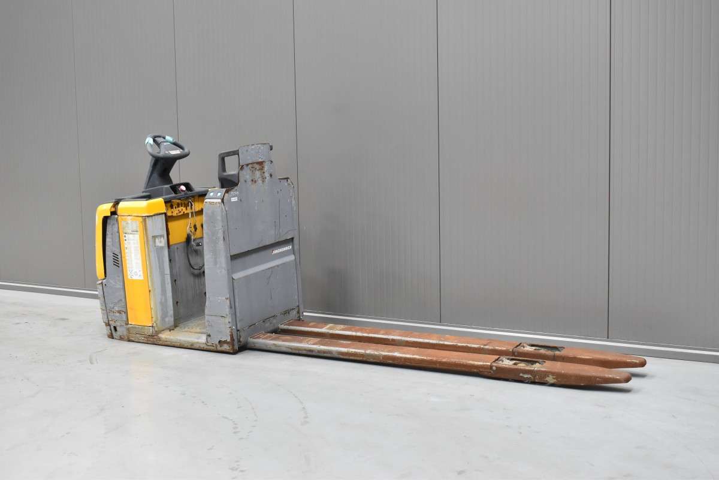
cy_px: 240
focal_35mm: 45
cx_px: 360
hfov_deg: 43.6
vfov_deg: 29.9
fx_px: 899
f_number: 5.6
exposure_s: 1/30
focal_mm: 30
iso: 1600
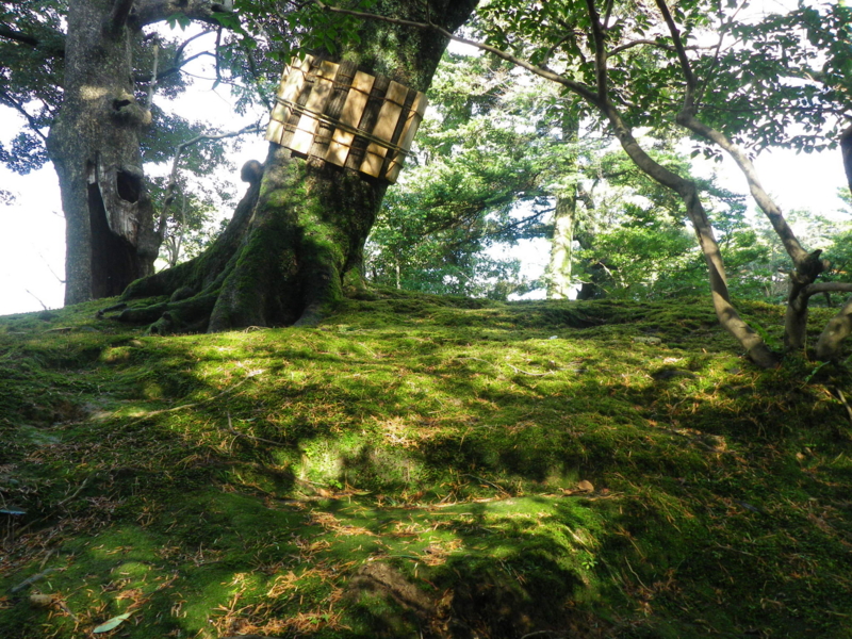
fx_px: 861
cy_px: 320
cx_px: 426
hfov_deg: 52.6
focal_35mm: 35
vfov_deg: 40.7
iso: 100
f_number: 3.8
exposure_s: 1/60
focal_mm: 6.2
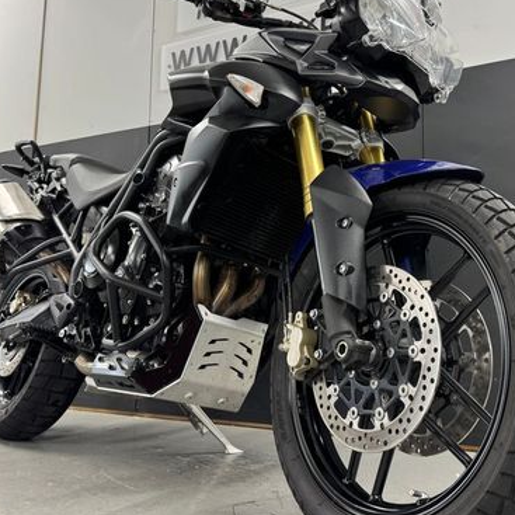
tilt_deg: +9.1
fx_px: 623
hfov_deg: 44.5
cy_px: 229
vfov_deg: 44.9
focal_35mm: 37
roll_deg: +0.5
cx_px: 324
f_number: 1.78
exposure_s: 1/50
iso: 160
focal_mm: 6.76
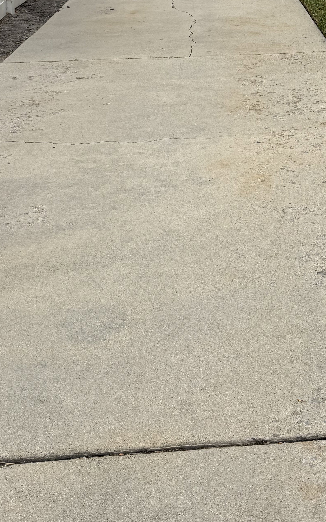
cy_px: 22
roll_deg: -1.4
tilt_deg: -9.0
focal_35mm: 57
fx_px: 810
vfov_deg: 33.2
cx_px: 310
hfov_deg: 22.1
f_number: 1.78
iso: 80
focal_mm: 6.76
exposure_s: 1/4608
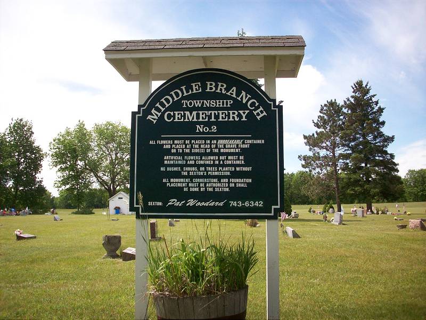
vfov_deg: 38.7
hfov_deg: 50.1
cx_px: 213
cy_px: 160
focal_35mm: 37
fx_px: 455
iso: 80
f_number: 5.6
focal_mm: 6.2
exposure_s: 1/231
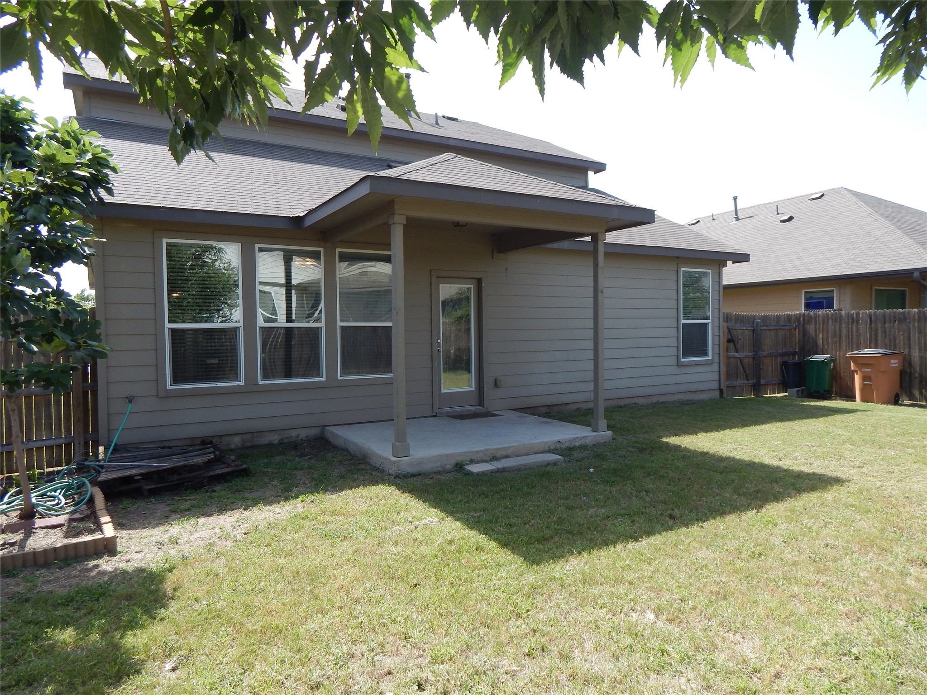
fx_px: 589
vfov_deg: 61.1
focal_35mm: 22
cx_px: 464
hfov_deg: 76.4
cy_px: 348
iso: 125
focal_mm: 4
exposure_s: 1/800
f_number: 3
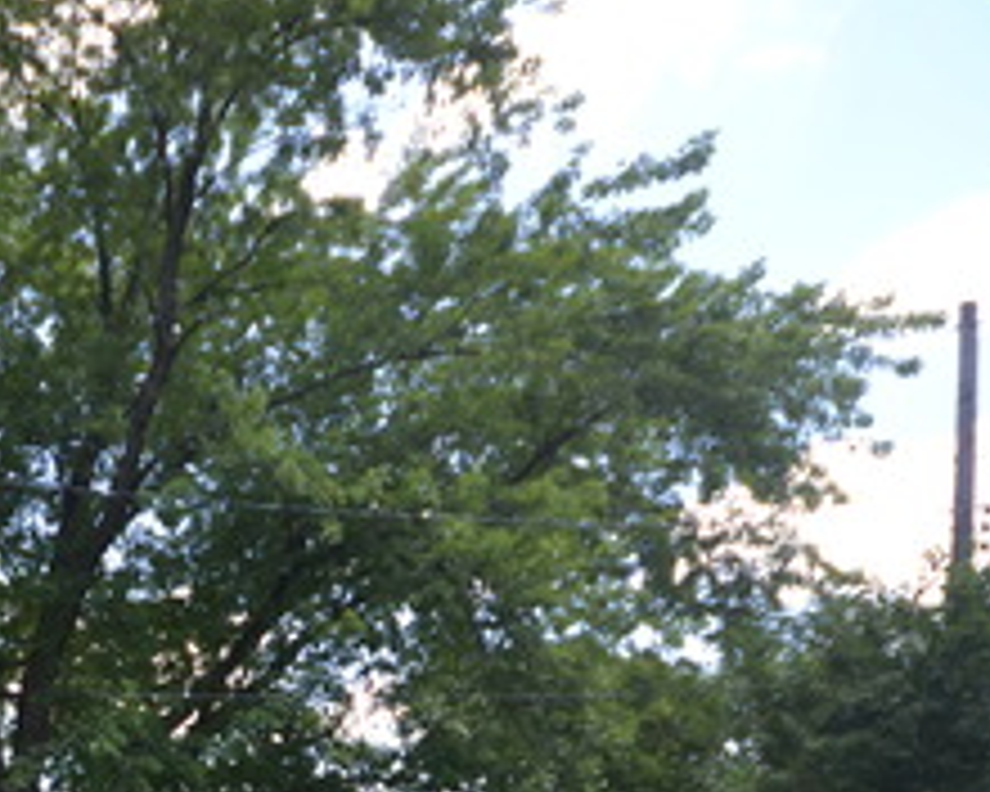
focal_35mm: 41
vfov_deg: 32.2
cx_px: -22
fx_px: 1201
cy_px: 871
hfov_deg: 39.1
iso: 110
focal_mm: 10
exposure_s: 1/125
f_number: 5.6
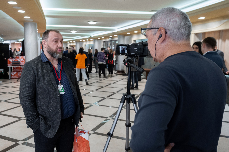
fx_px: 199
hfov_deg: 59.7
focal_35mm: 31
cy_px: 70
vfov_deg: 41.9
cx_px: 101
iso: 800
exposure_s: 1/100
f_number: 4
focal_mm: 28
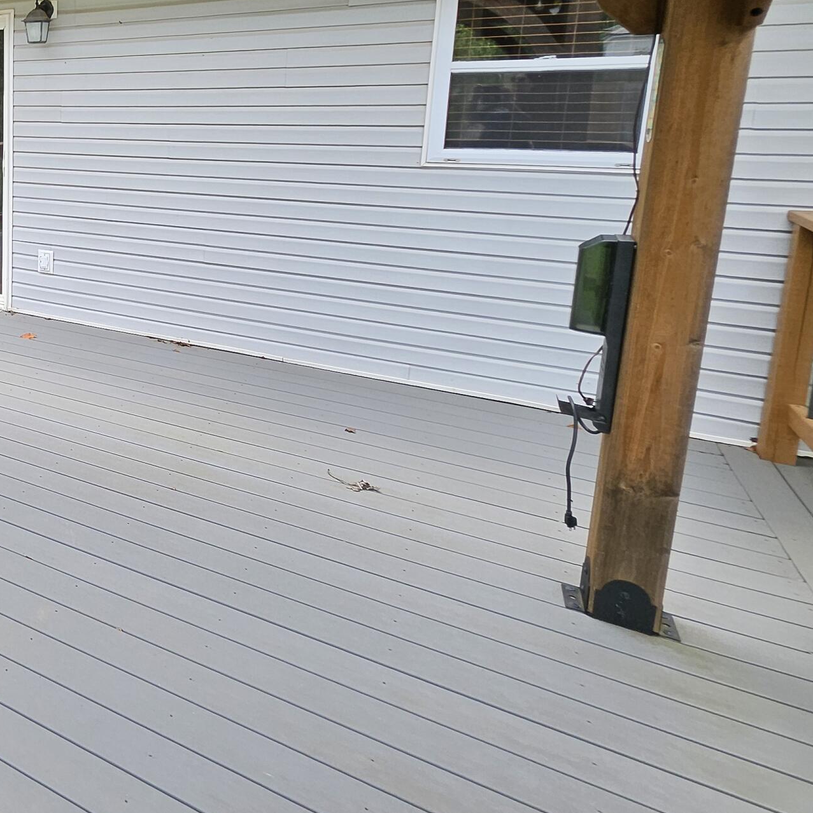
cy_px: 224
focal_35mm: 27
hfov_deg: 44.8
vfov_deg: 56.7
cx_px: -81
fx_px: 717
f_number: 2.2
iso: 32
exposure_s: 1/307
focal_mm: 1.74
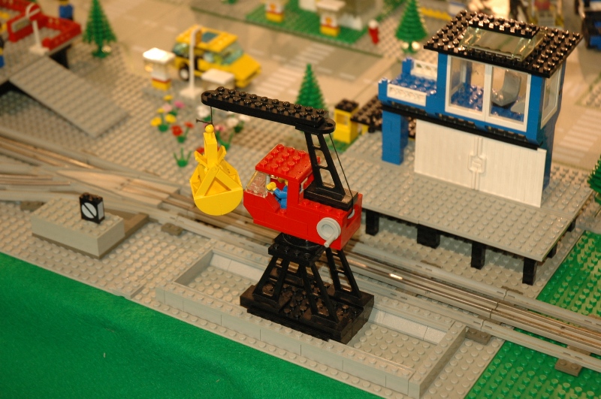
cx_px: 300
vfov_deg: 17.4
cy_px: 200
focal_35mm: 78
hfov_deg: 26.0
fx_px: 1300
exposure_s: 1/60
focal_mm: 52
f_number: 4.5
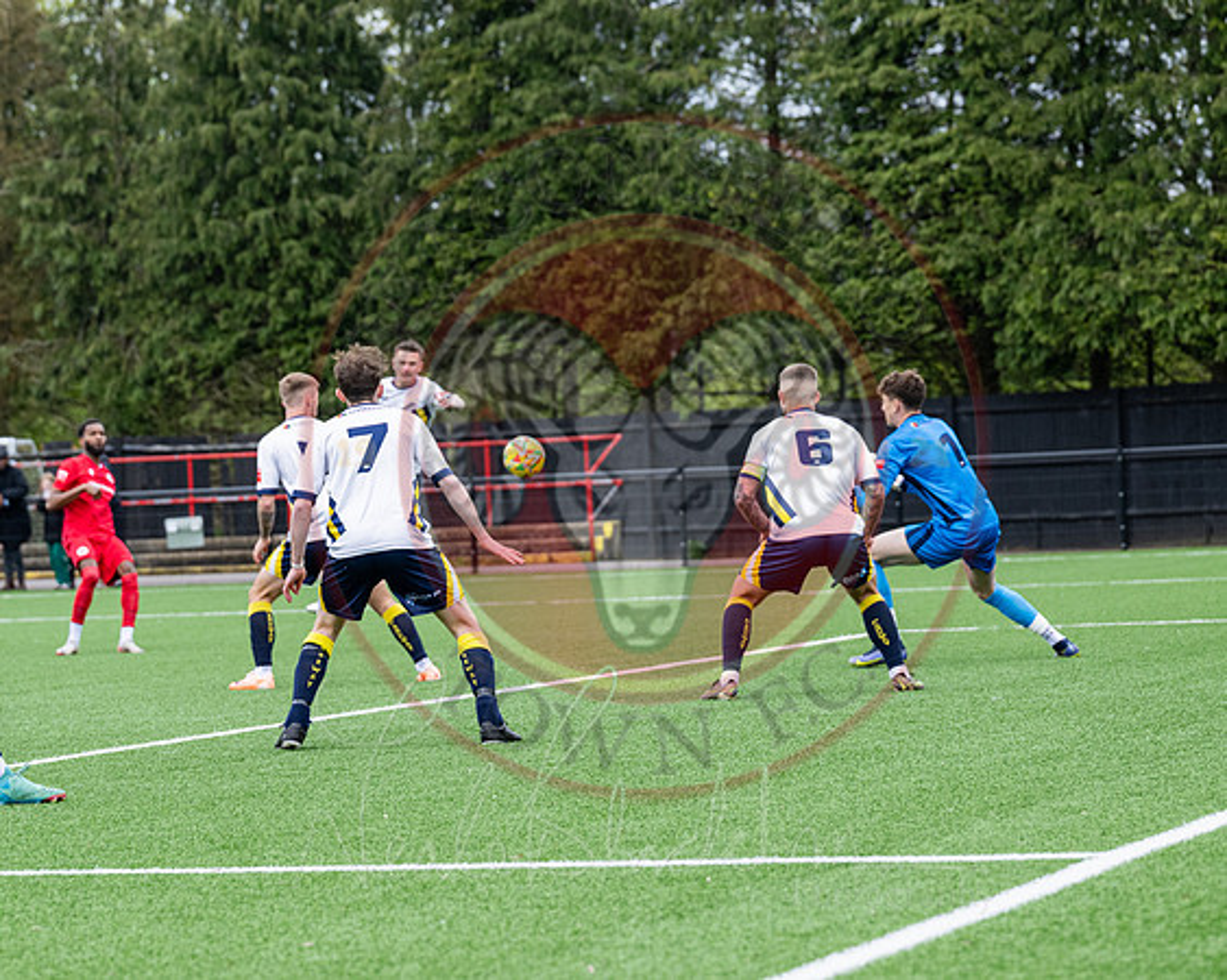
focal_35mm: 145
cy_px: 497
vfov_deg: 10.6
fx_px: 5263
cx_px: 370
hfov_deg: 13.3
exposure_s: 1/2000
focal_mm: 110
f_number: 4
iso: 500
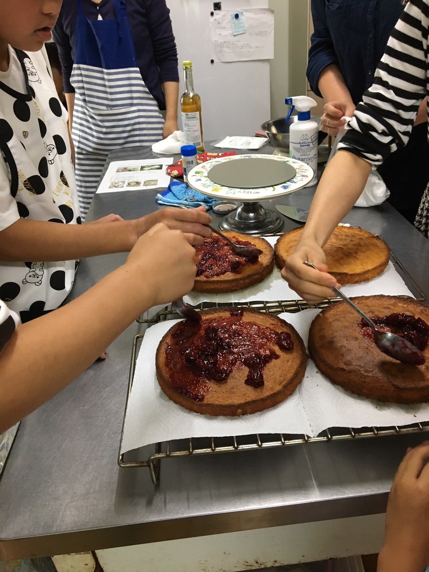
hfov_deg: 48.2
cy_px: 286
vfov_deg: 61.7
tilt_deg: -32.3
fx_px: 479
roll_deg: +4.6
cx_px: 214
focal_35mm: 29
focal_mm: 4.15
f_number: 2.2
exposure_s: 1/30
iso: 125
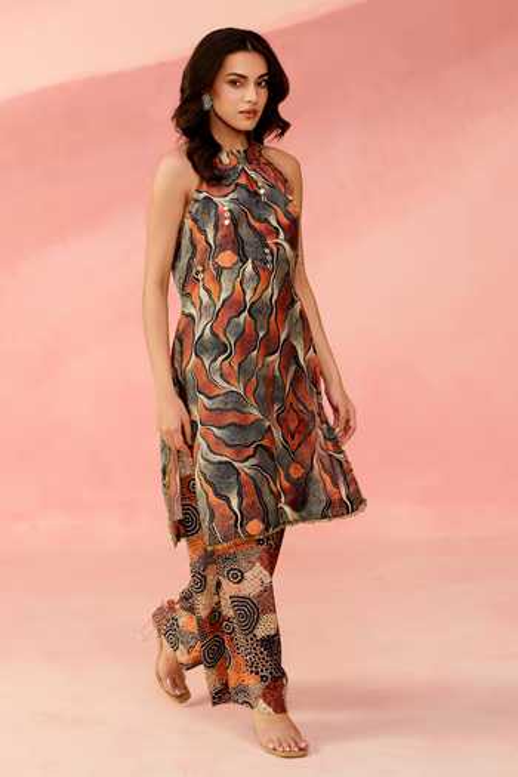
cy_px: 388
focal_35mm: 46
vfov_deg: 42.7
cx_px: 259
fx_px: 993
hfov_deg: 29.2
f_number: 3.5
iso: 250
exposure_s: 1/160
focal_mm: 46
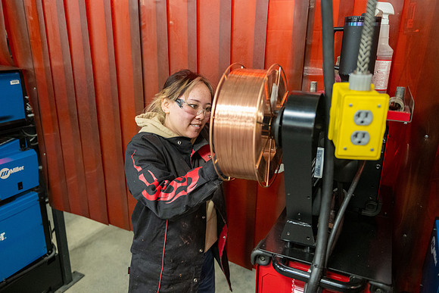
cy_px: 146
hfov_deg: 63.6
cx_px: 220
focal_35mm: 29
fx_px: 354
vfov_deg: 45.0
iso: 2500
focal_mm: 29
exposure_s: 1/320
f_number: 2.8
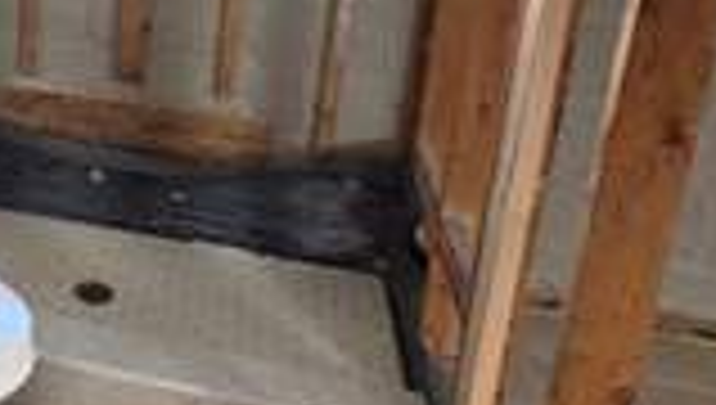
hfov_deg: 38.7
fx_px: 875
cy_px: 14
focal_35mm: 46
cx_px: -23
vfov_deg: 25.0
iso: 250
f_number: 2.2
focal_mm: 2.22
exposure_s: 1/60
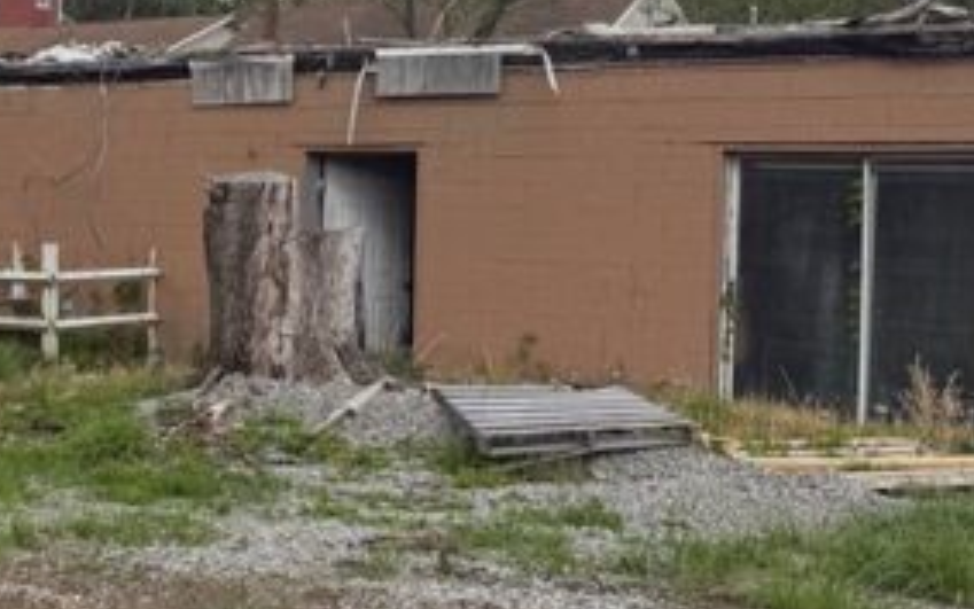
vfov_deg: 18.1
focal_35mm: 72
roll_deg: +0.4
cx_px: -275
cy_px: 241
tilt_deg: -2.7
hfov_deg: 25.0
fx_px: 1912
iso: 80
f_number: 1.78
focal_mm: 6.76
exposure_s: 1/3953
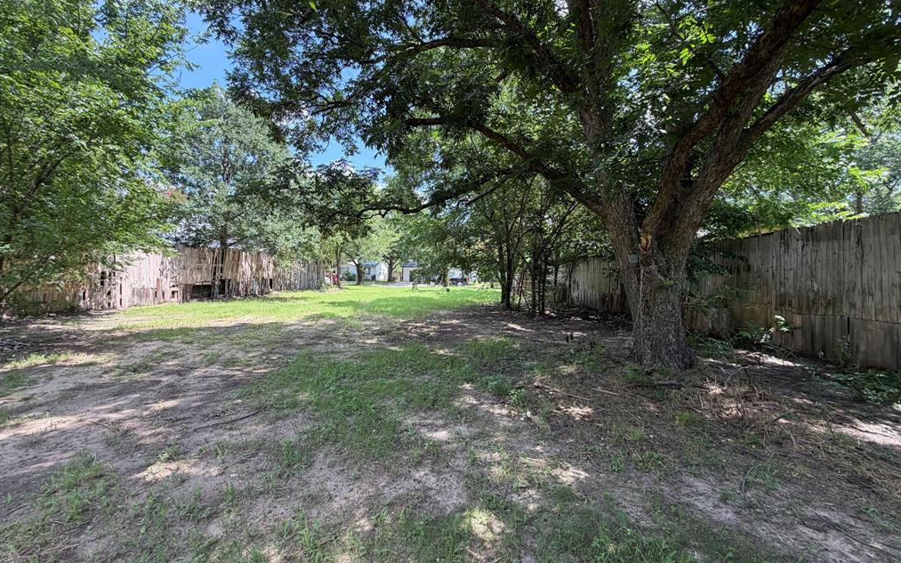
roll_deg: +0.0
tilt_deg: +2.7
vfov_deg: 74.7
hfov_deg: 101.5
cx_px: 452
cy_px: 263
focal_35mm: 15
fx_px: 368
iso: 50
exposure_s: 1/201
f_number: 2.2
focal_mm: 2.22
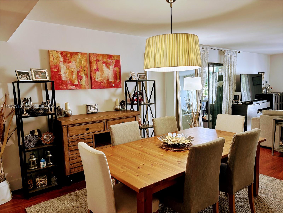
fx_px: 213
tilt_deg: -5.2
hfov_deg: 67.3
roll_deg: +1.8
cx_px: 142
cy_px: 106
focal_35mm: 26
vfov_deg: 53.1
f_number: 1.6
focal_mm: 5.96
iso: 100
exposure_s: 1/60
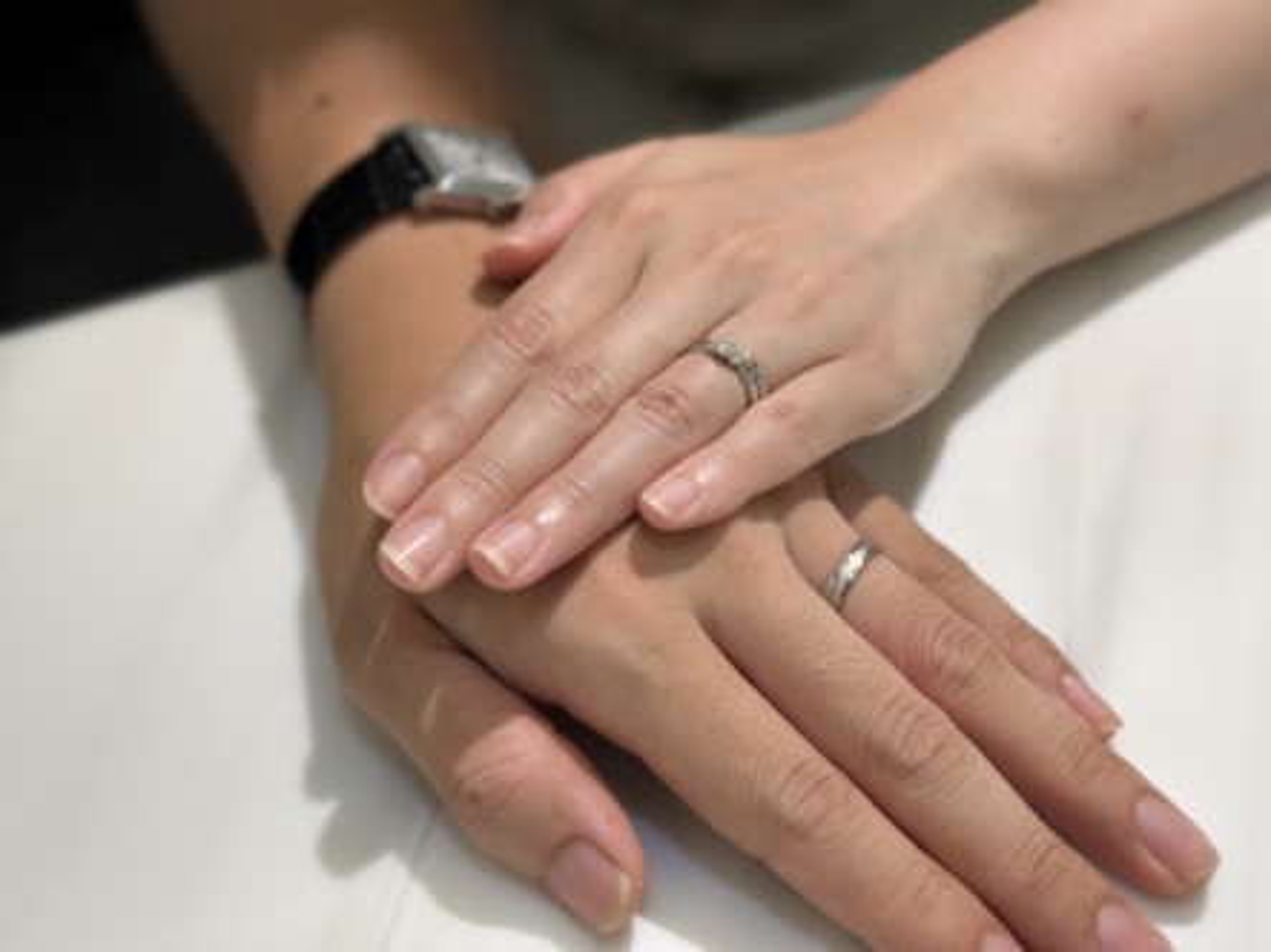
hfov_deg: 39.7
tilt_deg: -48.4
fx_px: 1762
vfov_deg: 30.3
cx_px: 636
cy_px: 476
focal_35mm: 48
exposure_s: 1/215
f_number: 1.78
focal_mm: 6.76
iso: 64
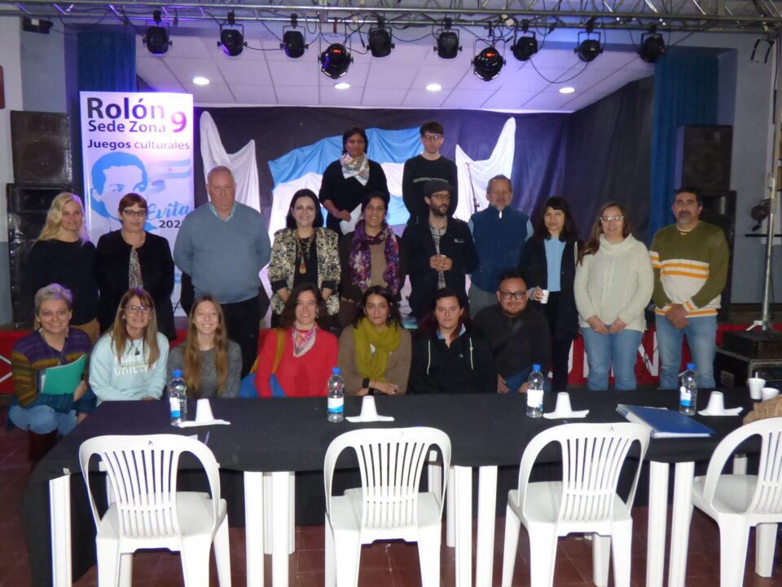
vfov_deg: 44.2
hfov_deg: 56.8
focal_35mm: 32
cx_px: 391
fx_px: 723
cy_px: 294
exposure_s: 1/60
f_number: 3.3
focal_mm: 5.53
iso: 800
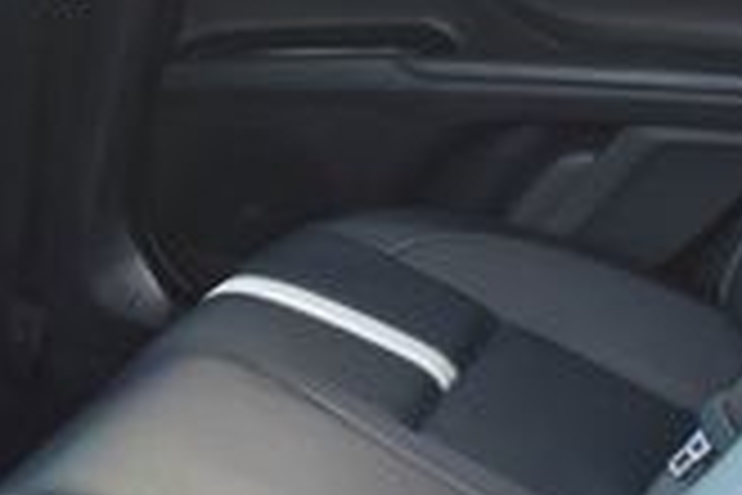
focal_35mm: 128
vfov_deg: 10.7
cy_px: 400
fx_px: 2638
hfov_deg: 15.6
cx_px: -90
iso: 1000
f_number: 6.3
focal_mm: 22
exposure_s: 1/15
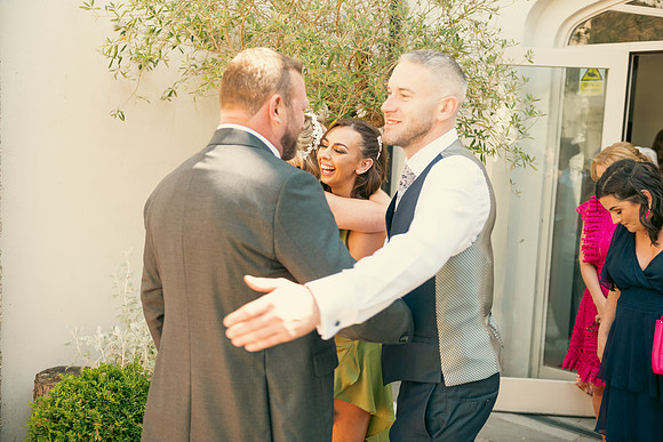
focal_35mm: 40
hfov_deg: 48.4
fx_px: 737
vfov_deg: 33.4
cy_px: 221
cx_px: 332
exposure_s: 1/250
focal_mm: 40
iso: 160
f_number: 3.5
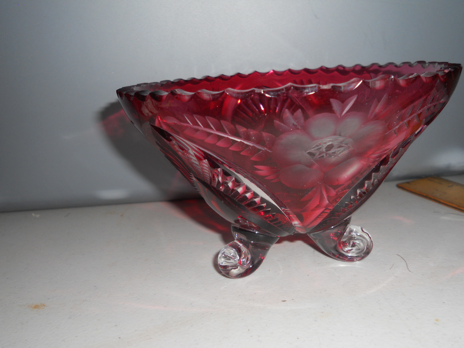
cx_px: 232
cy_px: 174
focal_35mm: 32
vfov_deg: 44.2
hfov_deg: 56.8
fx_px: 429
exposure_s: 1/25
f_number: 8.8
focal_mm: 5.8
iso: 80
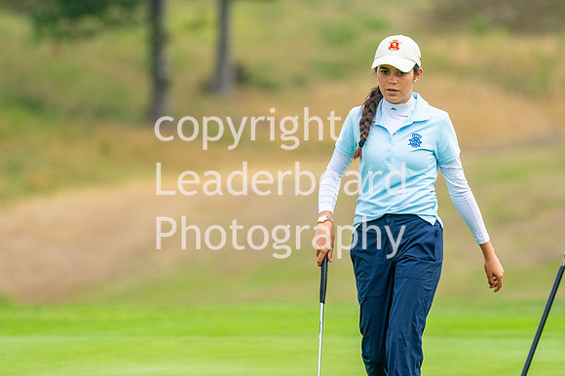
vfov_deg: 3.1
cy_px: 188
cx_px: 282
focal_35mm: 450
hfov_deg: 4.6
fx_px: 7058
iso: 400
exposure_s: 1/2000
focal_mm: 300
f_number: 4.5
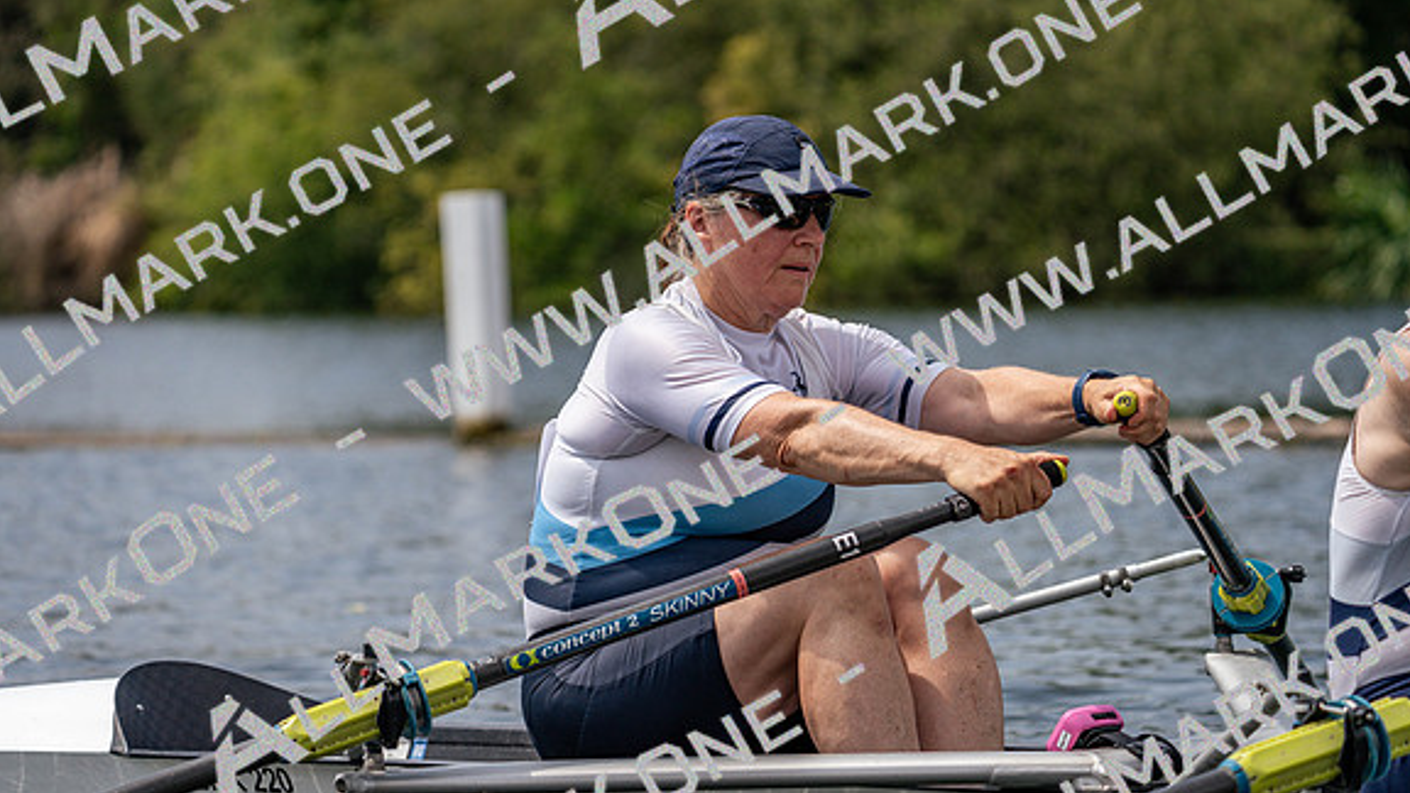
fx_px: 7889
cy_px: 427
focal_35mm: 211
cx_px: 707
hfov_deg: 10.2
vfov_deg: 5.8
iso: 200
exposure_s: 1/1600
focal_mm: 200
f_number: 5.6
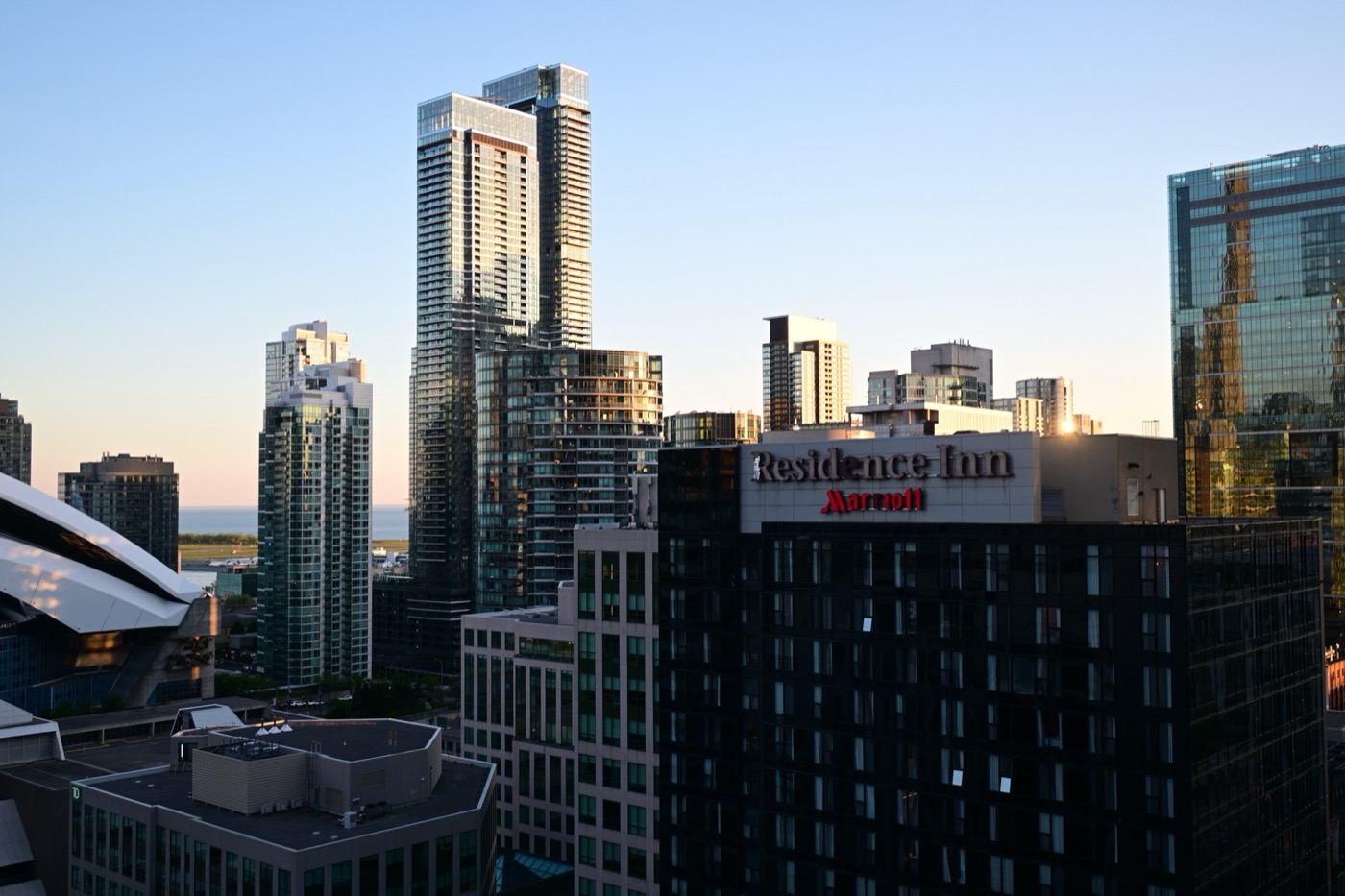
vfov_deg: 38.4
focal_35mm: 34
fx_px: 1289
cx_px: 672
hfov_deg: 55.1
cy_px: 448
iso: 160
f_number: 4.2
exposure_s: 1/160
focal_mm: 23
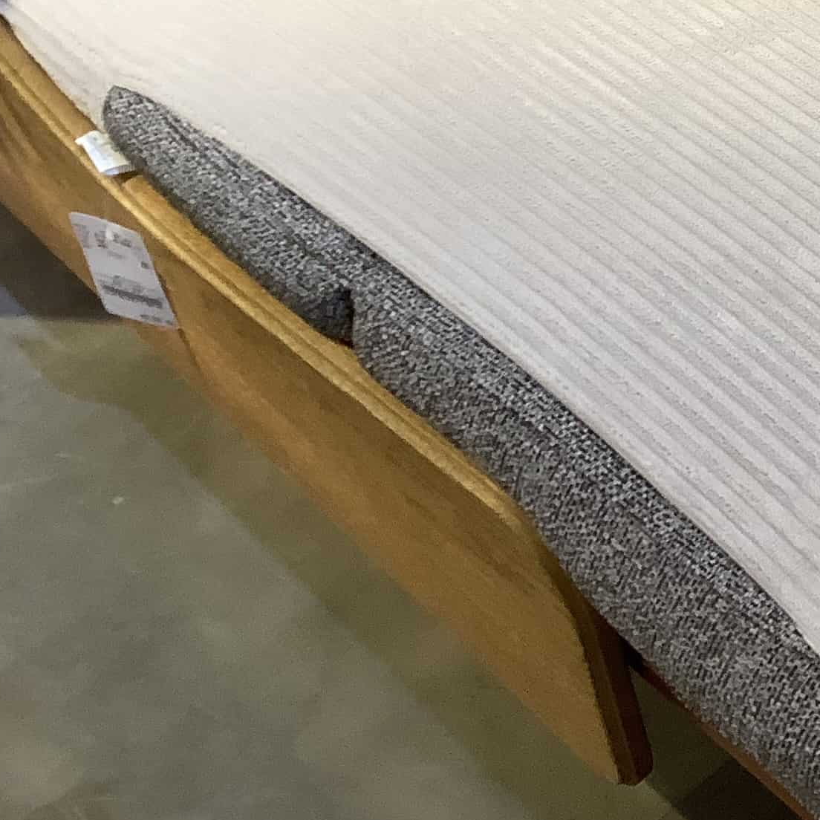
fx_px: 2171
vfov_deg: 21.3
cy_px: 302
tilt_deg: -48.8
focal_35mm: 81
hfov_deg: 19.3
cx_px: 1153
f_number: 2.4
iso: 80
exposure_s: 1/60
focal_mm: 3.3
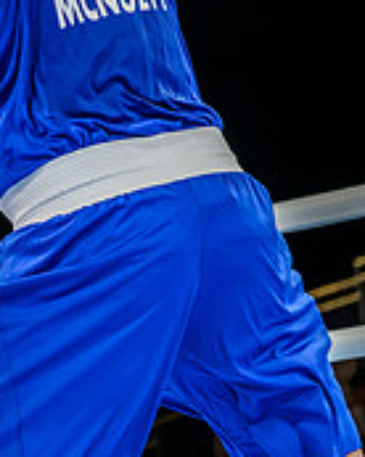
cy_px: -39
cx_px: -353
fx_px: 3138
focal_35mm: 232
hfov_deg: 6.5
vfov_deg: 8.3
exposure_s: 1/1600
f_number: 3.5
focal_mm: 70
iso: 2500
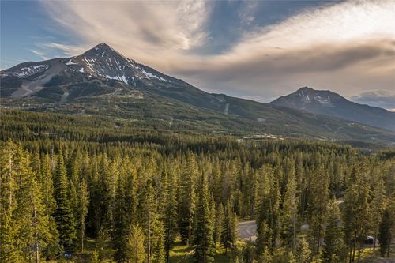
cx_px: 198
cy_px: 132
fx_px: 307
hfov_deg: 65.5
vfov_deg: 46.4
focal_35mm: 28
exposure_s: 1/120
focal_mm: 10.26
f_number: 8
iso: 100
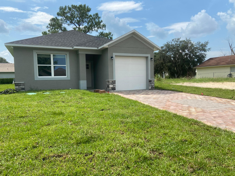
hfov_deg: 67.3
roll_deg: +1.3
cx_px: 118
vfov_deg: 53.1
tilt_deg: -0.4
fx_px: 177
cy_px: 88
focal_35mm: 26
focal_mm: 4.25
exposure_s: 1/3300
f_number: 1.8
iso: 32
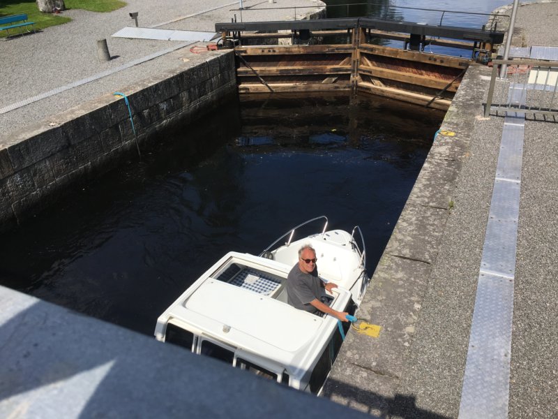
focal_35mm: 29
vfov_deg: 48.2
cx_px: 279
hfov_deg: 61.7
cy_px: 210
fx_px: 467
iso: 25
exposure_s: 1/1972
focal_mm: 4.15
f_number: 2.2
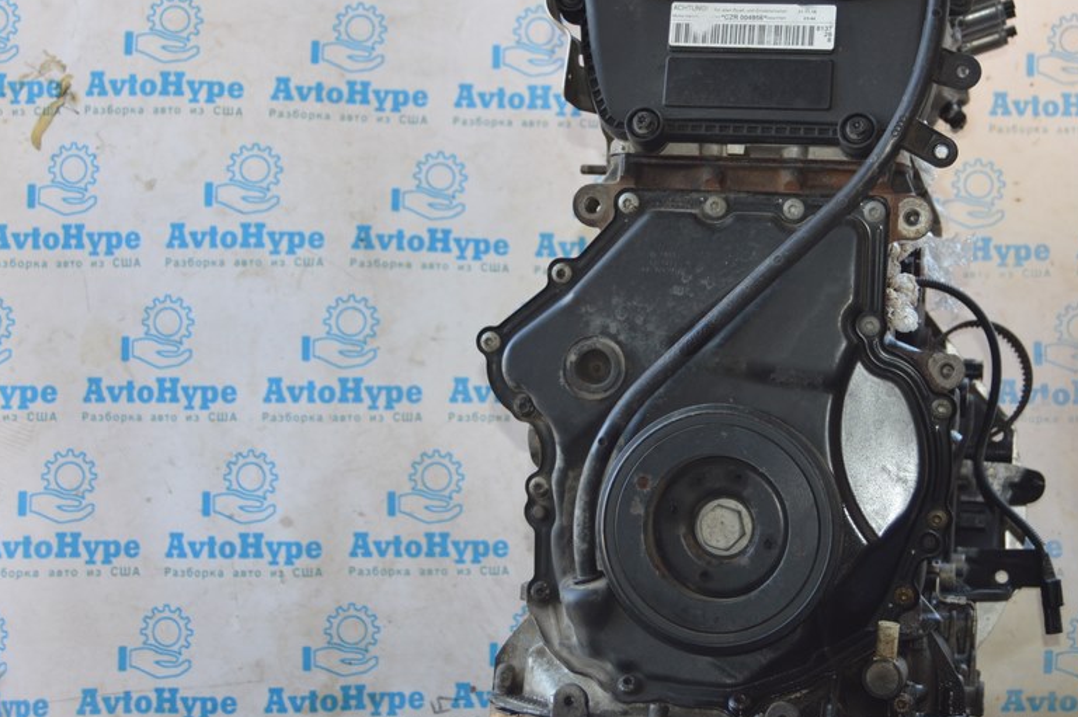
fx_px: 1795
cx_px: 670
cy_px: 272
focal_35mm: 60
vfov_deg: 22.5
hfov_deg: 33.3
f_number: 4.2
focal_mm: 30
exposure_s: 1/100
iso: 400
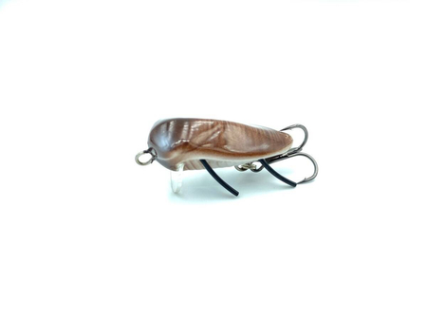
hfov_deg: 69.4
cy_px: 160
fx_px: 309
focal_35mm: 25
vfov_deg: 54.9
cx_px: 214
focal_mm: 4.25
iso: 32
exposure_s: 1/513
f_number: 1.8
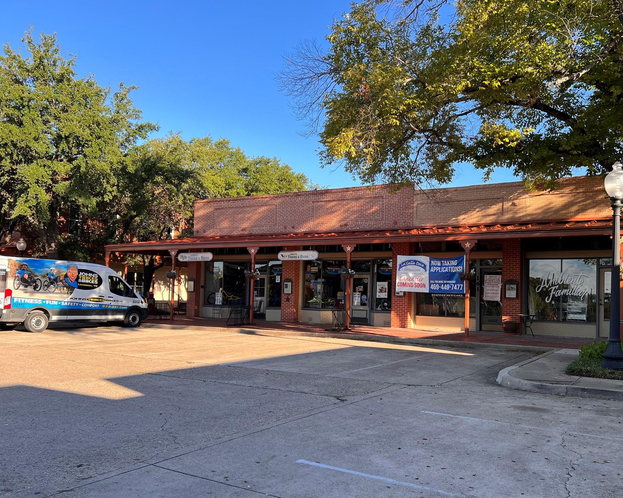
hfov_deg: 56.9
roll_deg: -1.9
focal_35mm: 31
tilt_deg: +2.2
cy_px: 279
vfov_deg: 47.0
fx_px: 571
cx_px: 363
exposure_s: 1/924
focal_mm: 5.7
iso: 50
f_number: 1.5
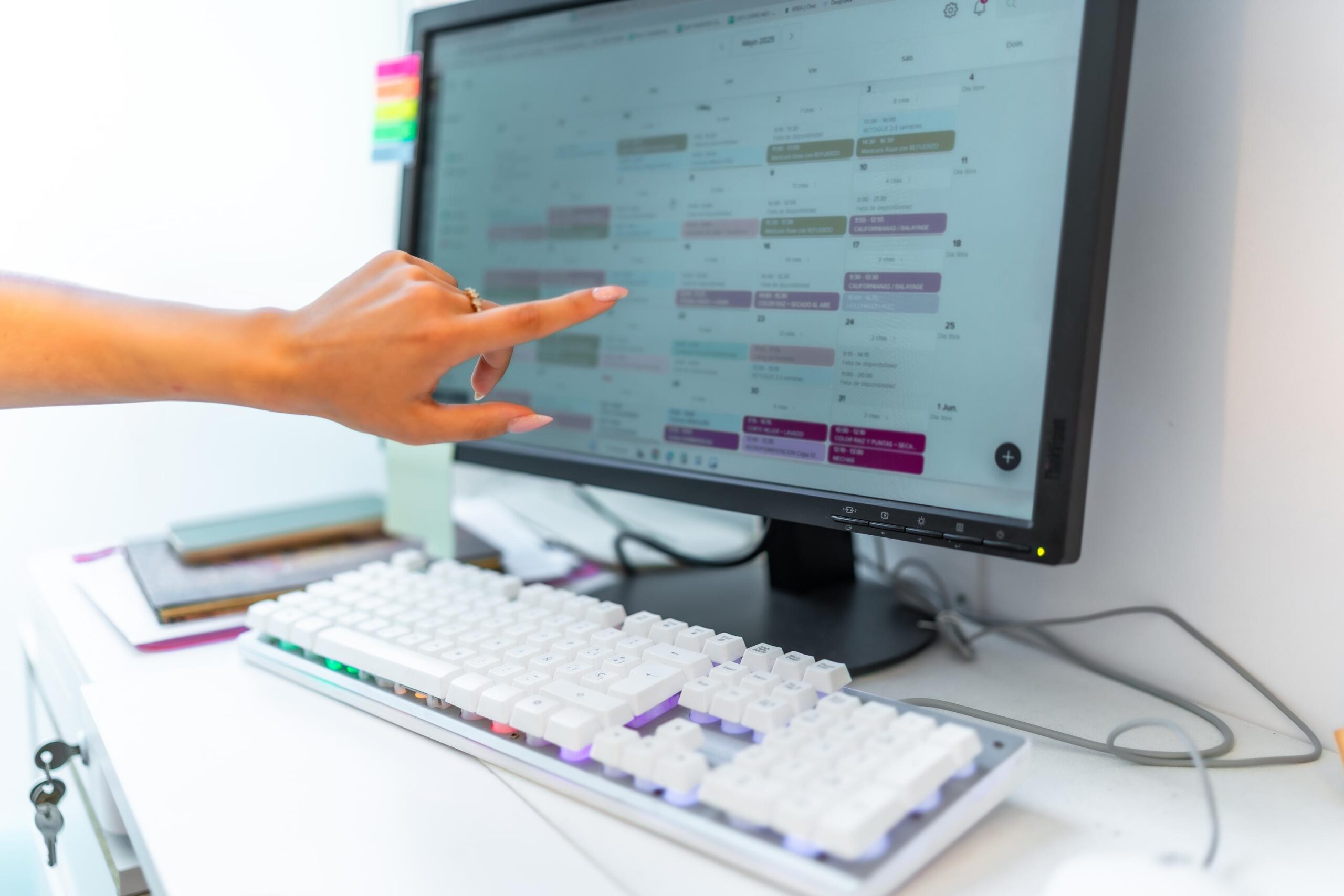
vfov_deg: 37.9
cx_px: 672
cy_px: 448
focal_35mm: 35
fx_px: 1307
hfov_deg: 54.4
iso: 100
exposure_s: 1/320
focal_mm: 35
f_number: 1.4
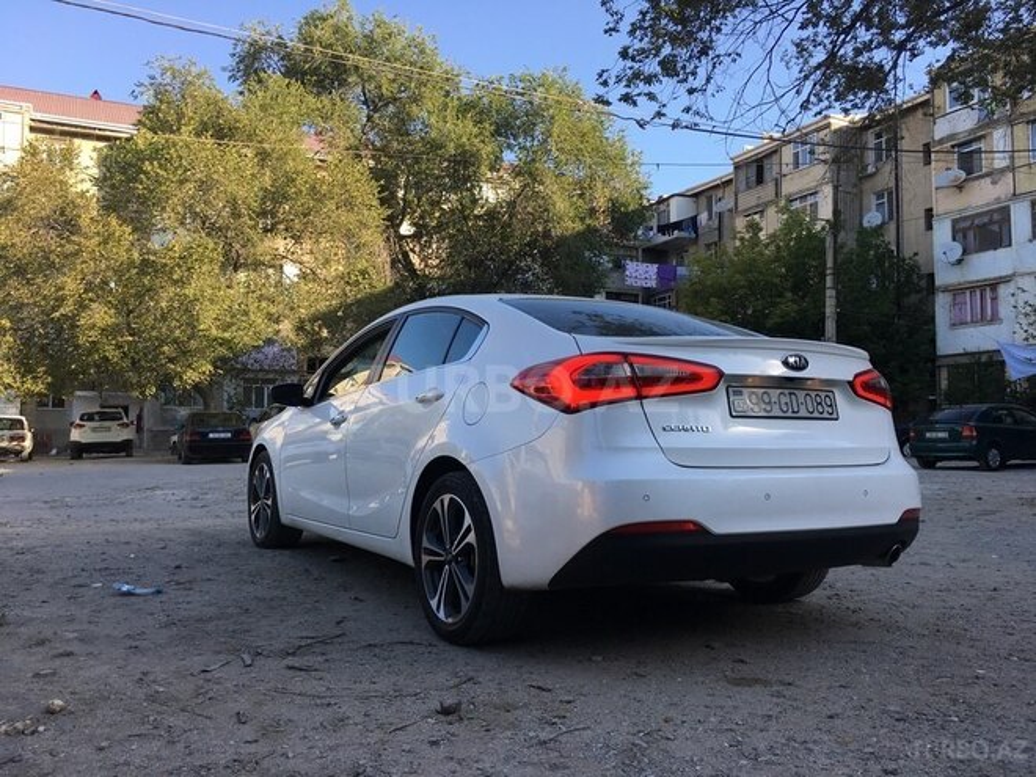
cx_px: 518
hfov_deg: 61.7
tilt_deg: +4.1
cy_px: 388
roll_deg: -1.0
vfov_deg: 48.2
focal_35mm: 29
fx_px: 868
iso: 25
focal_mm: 4.15
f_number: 2.2
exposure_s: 1/458
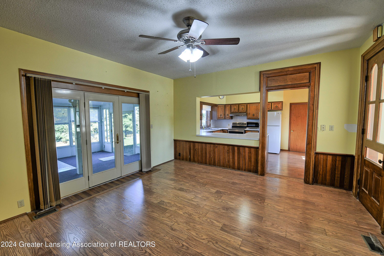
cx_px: 192
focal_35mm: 14
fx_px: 149
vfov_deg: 81.2
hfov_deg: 104.3
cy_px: 128
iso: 1000
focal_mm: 14
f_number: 6.3
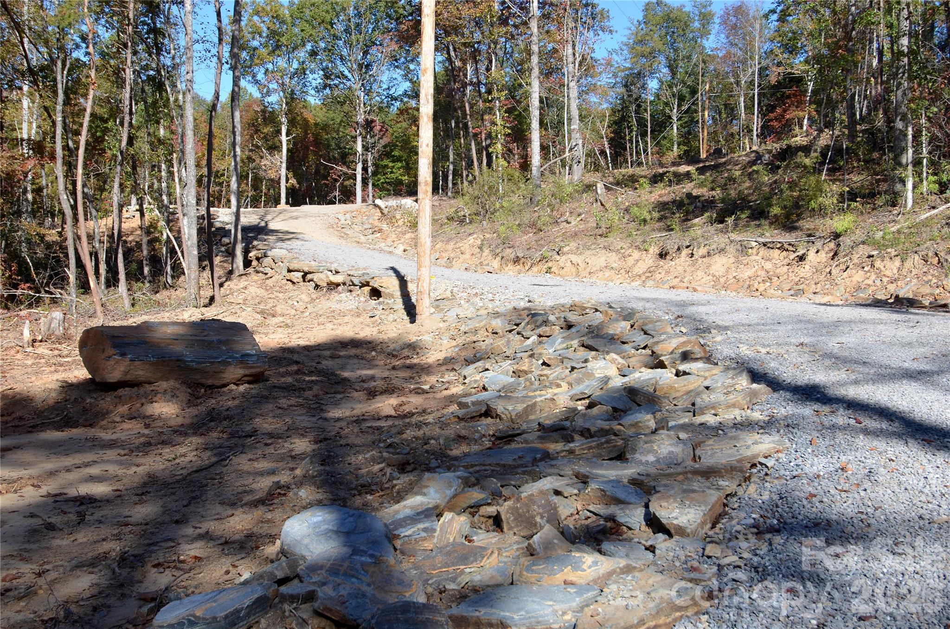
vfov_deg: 36.7
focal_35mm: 36
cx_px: 475
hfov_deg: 53.2
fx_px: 948
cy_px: 314
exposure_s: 1/250
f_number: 8
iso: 140
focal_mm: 24
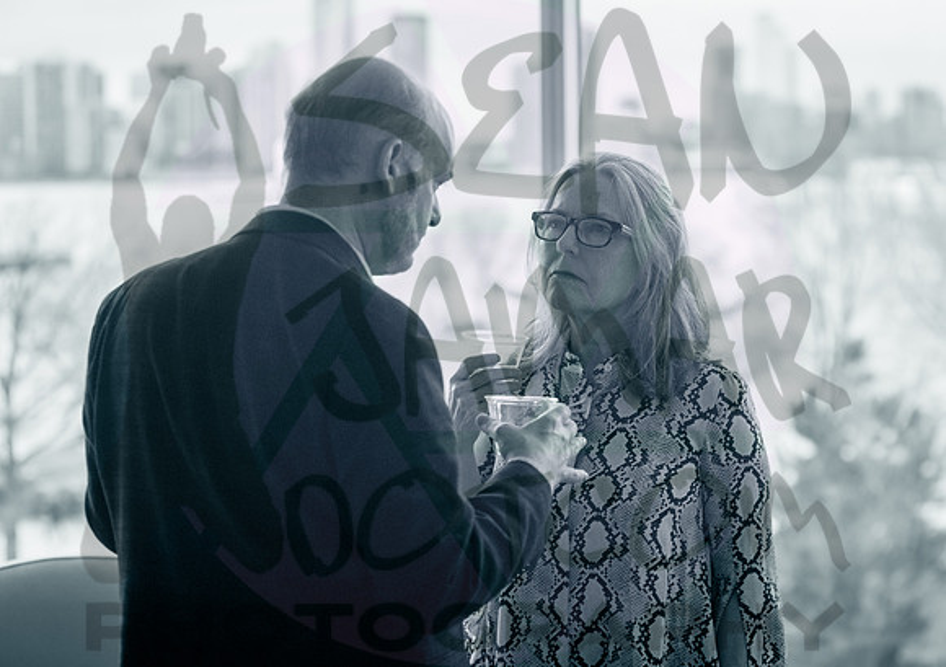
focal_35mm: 86
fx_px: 2299
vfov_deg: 16.5
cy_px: 334
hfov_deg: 23.2
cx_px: 500
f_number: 3.5
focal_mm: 80
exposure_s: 1/320
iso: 3200
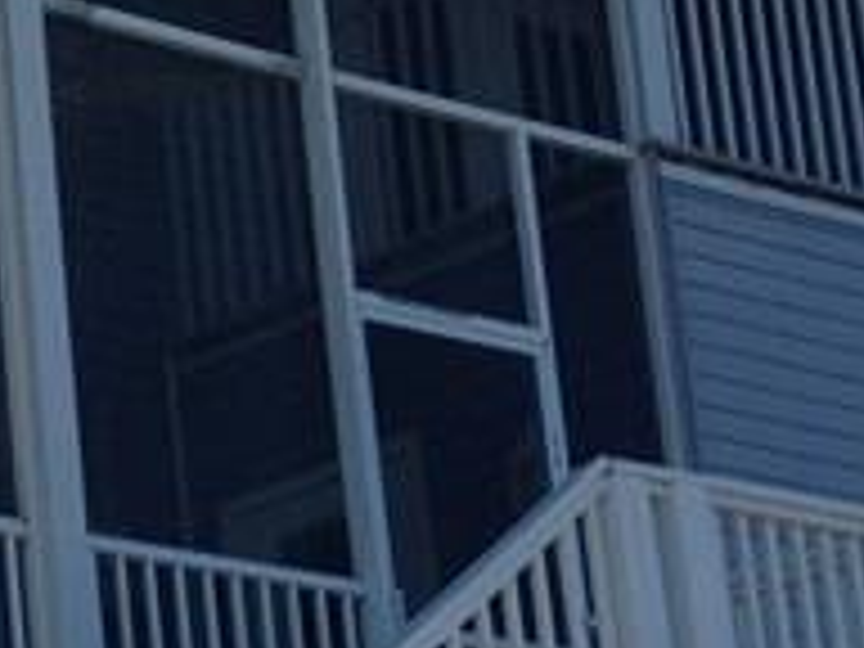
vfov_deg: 8.4
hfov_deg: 10.7
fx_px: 4393
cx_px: -562
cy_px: 626
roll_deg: +4.0
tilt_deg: +14.9
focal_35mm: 176
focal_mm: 4.12
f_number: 2.4
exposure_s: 1/1153
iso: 50
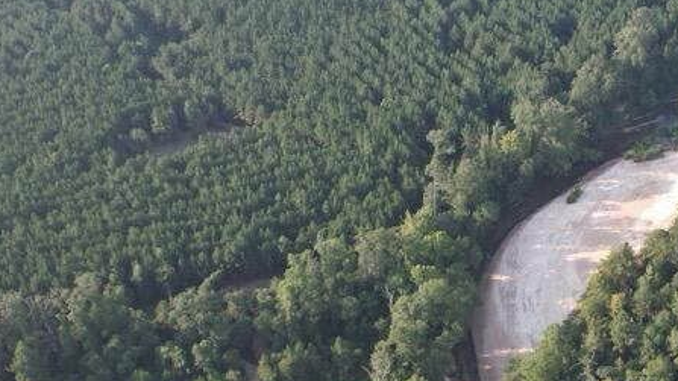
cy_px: 242
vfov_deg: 18.2
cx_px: 622
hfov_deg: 30.4
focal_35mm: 66
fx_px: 1186
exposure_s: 1/500
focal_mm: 8.4
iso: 100
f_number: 2.8
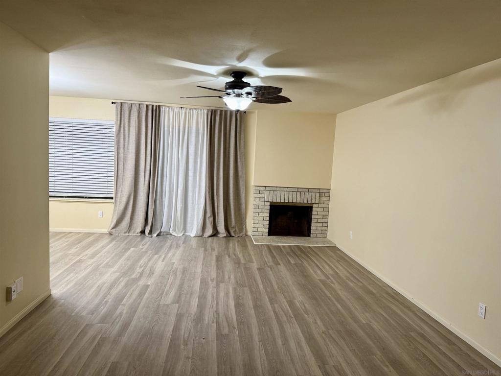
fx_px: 347
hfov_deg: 71.6
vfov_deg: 56.8
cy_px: 188
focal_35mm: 24
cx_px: 250
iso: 250
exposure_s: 1/60
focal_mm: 6.76
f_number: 1.78
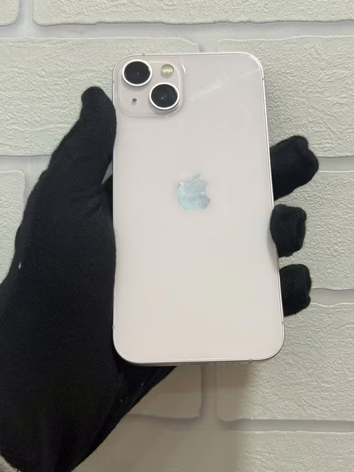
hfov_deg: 30.3
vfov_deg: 39.7
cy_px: 236
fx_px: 654
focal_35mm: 48
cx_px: 177
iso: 50
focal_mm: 6.76
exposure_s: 1/50
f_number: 1.78
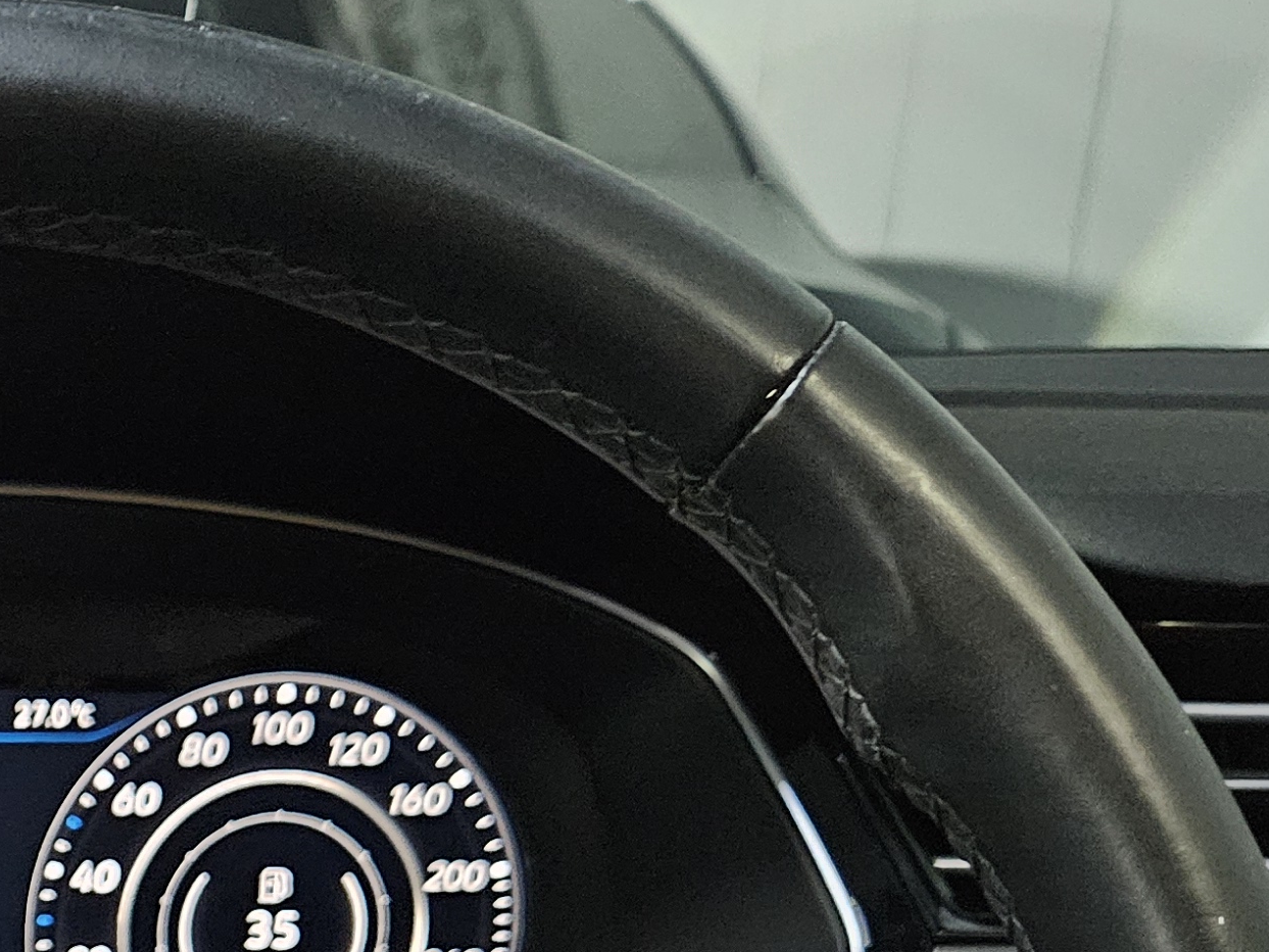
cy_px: 1406
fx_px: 2713
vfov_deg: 17.9
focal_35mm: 74
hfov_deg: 23.5
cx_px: -338
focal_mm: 5.4
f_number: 1.8
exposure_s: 1/24
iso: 1250
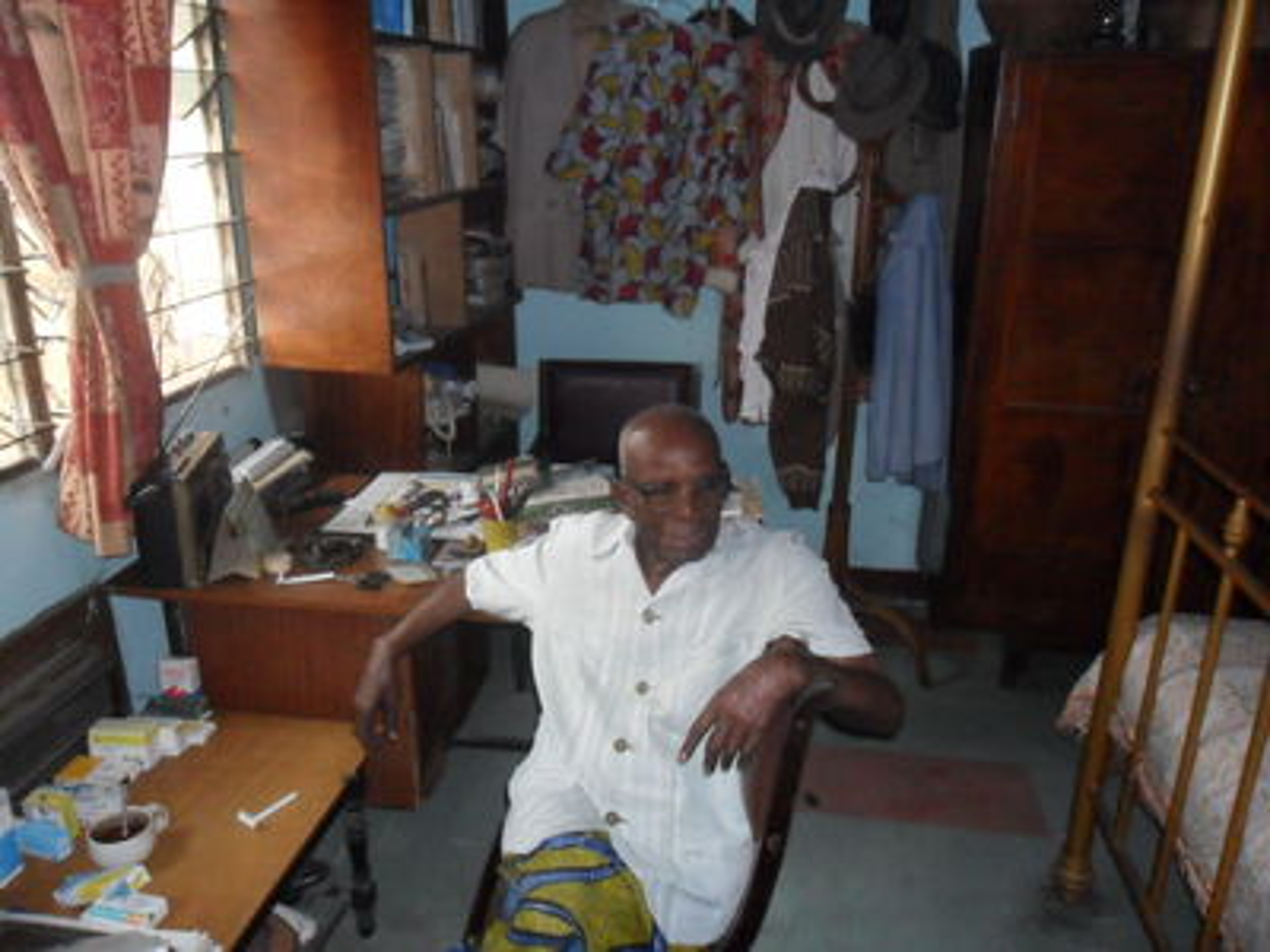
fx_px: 991
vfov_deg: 51.4
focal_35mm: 27
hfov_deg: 65.3
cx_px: 635
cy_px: 476
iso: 400
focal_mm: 4.9
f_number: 3.5
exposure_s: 1/45
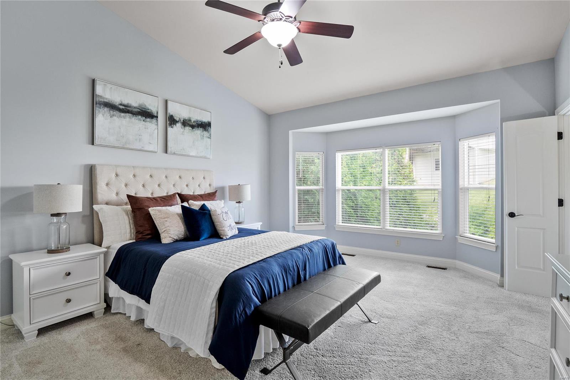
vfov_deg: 73.7
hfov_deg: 96.7
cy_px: 190
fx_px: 253
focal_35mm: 16
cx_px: 285
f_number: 6.3
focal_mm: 8
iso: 400
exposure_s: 1/10
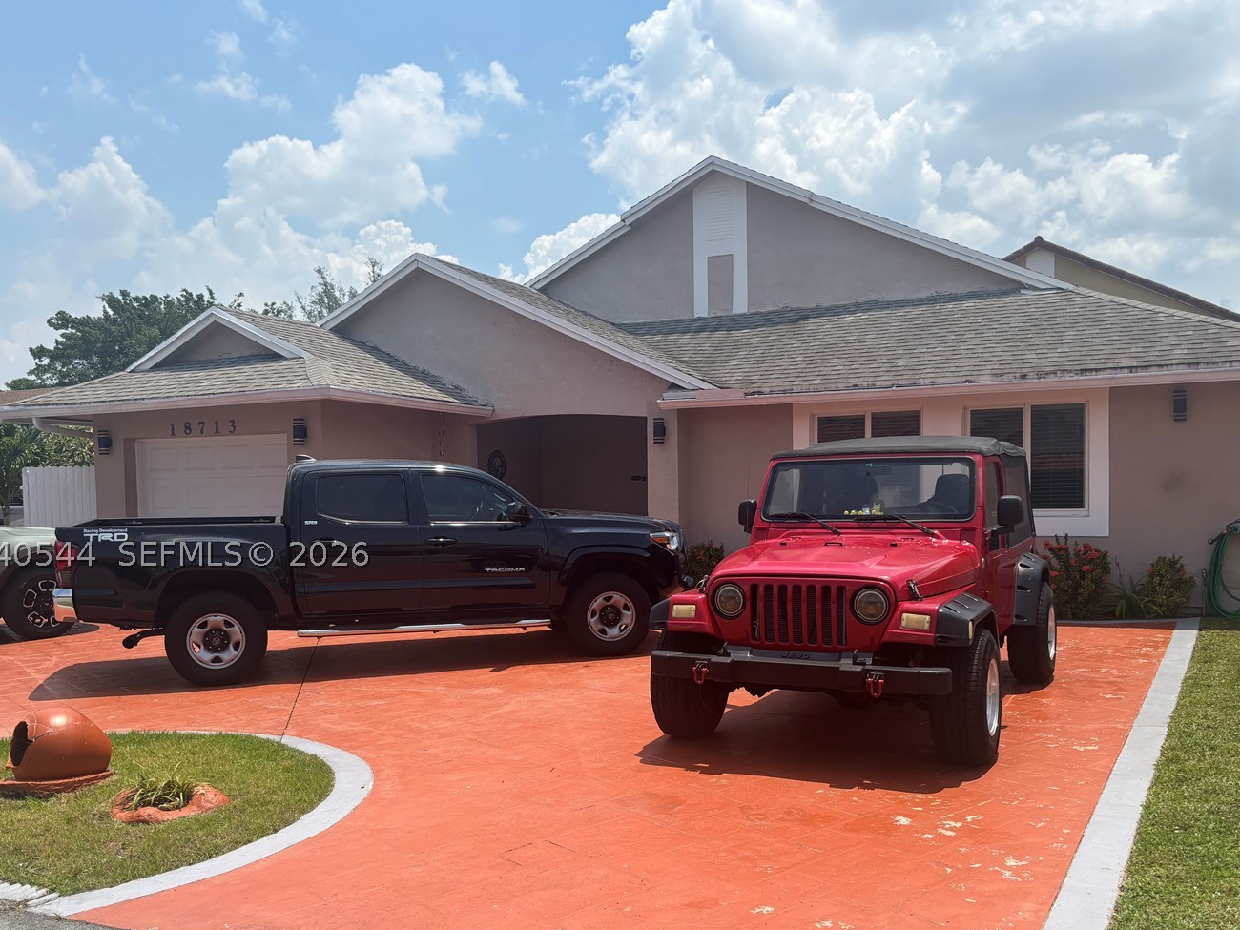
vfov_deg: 44.0
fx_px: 1146
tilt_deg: -1.6
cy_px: 554
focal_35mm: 32
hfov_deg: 56.8
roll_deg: +1.6
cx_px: 662
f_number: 1.6
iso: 50
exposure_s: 1/4255
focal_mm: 5.96
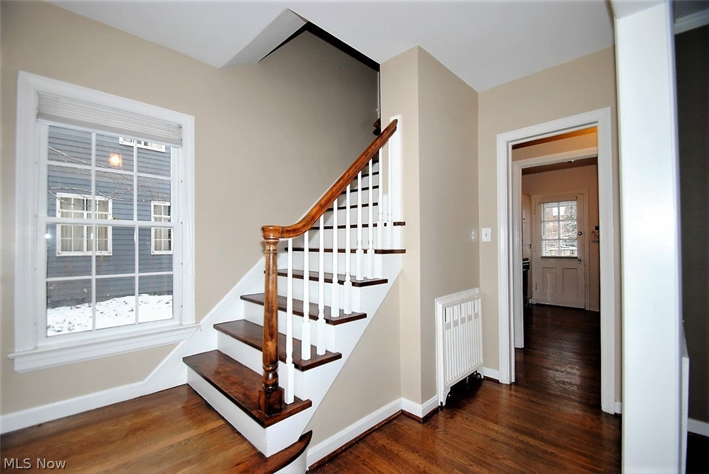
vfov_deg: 77.5
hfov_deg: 100.3
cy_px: 237
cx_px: 354
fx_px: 296
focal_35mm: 15
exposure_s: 1/125
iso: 400
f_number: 5.6
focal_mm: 10
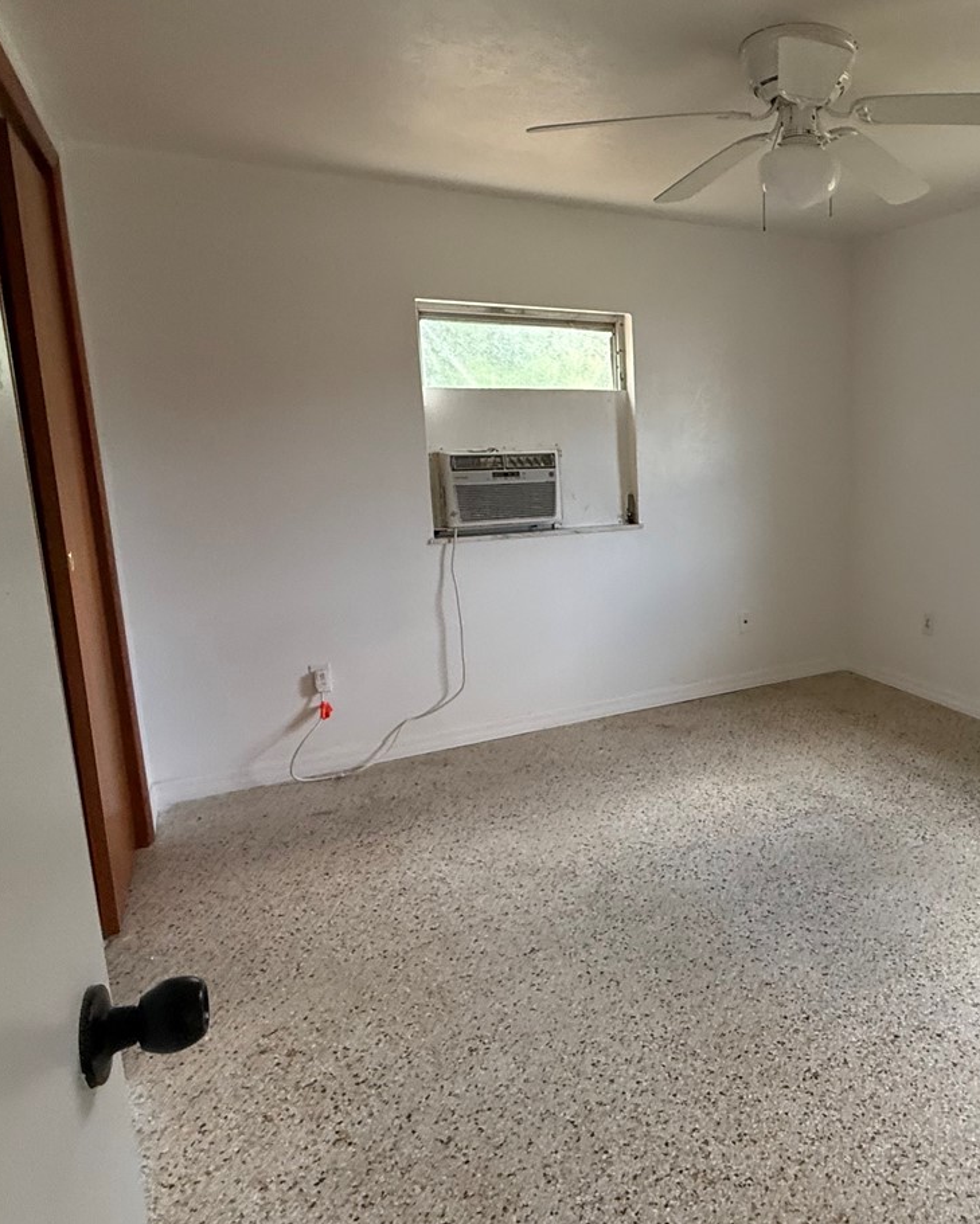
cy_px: 580
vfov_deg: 70.2
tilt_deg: -9.6
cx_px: 777
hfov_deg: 54.9
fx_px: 870
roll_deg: +0.3
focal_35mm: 24
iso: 320
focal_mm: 2.22
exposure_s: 1/97
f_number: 2.2
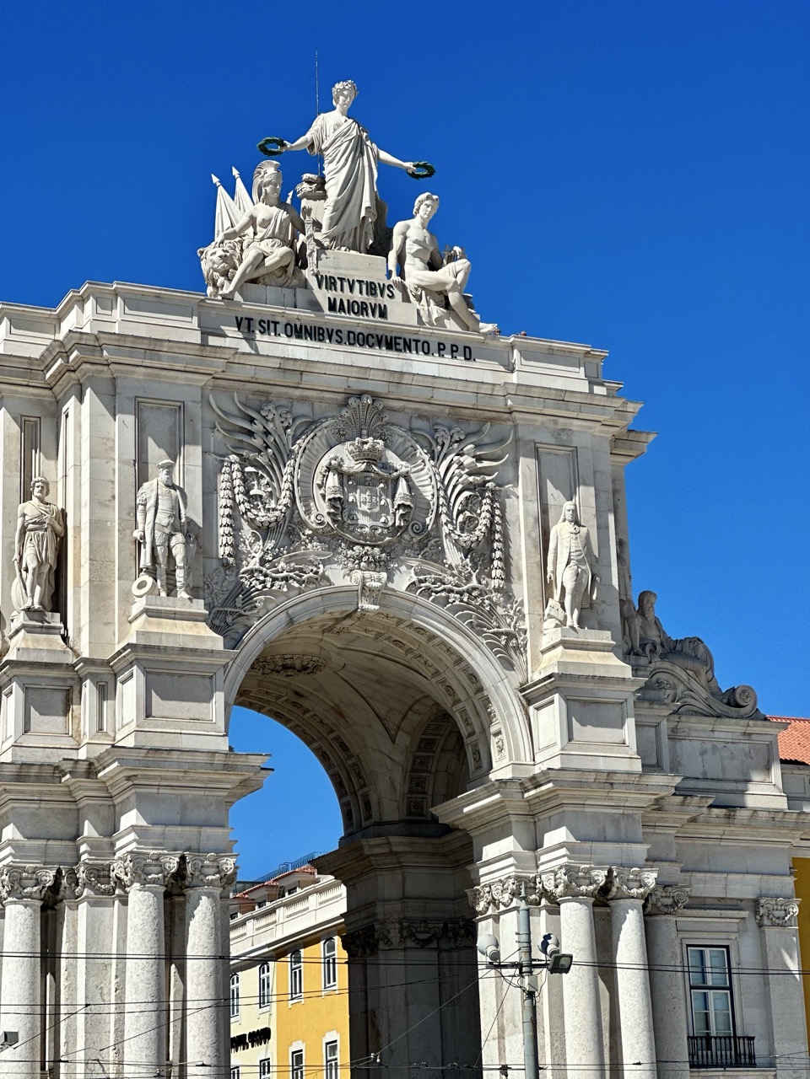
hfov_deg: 19.1
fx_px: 2402
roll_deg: +2.7
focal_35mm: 77
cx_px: 405
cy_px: 540
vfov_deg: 25.3
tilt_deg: +18.3
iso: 32
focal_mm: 9
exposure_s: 1/1220
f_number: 2.8
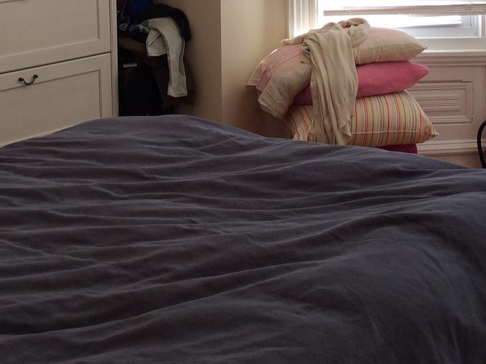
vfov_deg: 20.4
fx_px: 968
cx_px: 252
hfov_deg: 28.2
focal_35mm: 69
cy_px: -31
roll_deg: +1.0
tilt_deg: -4.9
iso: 50
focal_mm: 4.15
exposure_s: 1/60
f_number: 2.2
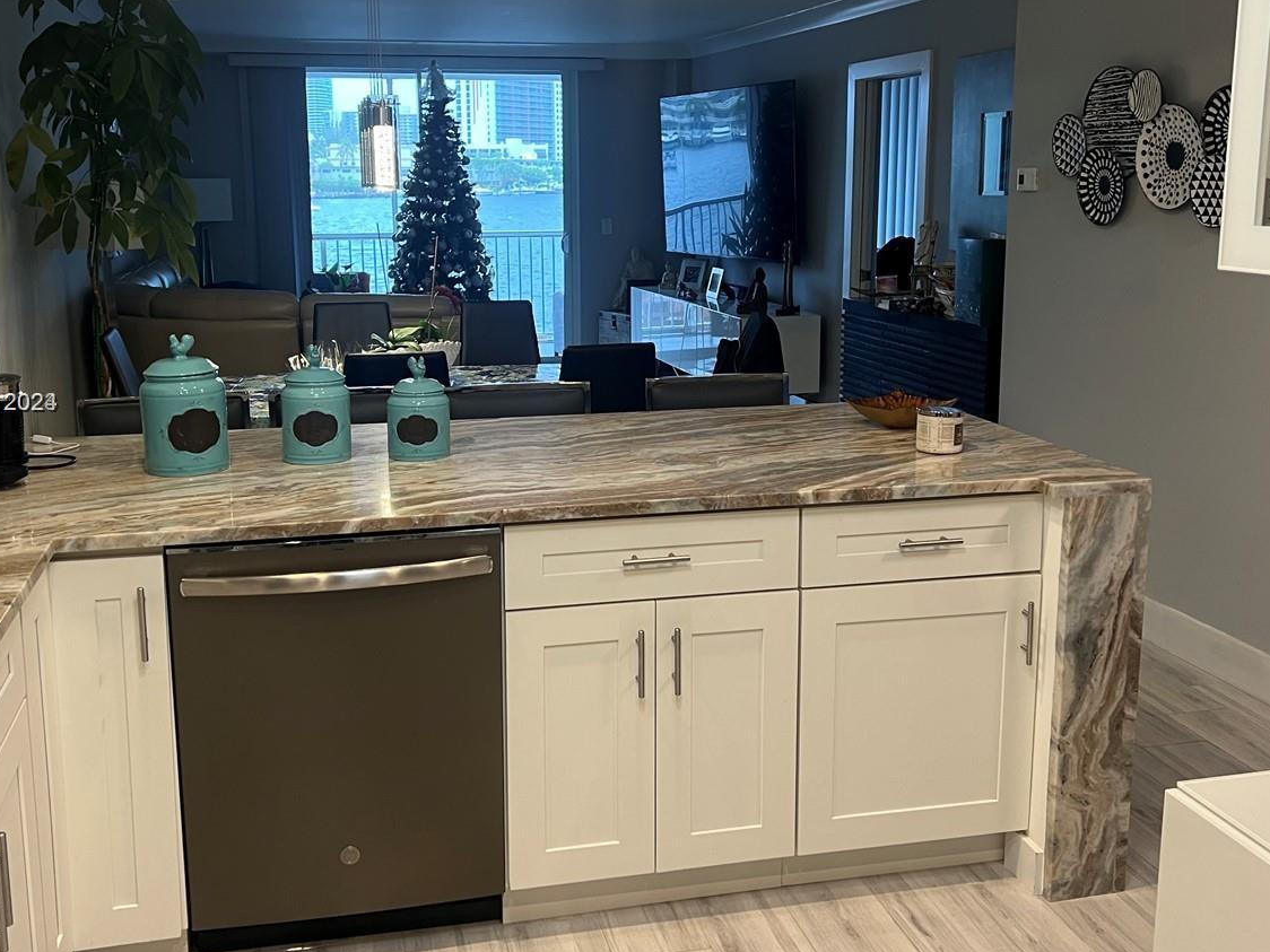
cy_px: 404
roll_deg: +0.5
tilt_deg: -10.7
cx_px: 600
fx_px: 1357
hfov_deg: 50.1
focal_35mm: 37
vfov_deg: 38.6
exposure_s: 1/60
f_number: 1.5
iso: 80
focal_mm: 5.7
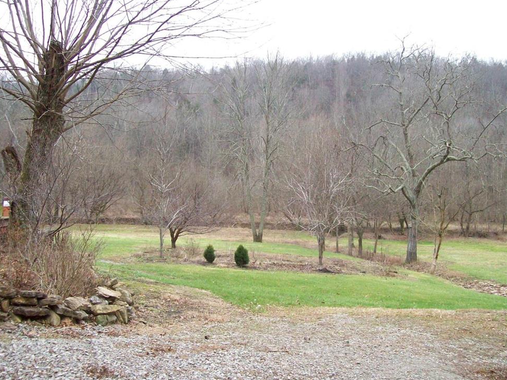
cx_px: 246
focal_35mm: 38
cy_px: 187
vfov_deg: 37.7
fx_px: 557
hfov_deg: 49.0
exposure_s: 1/154
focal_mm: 6
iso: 200
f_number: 2.7
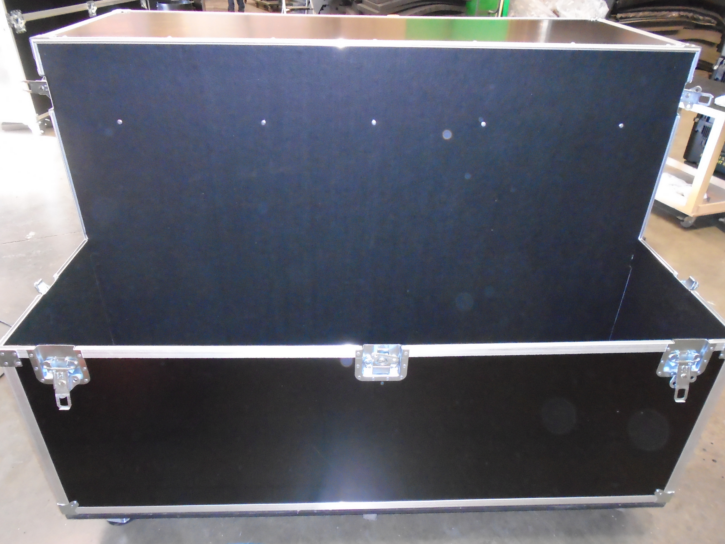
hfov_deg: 67.3
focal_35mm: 26
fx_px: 545
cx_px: 362
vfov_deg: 53.1
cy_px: 272
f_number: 3.2
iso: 800
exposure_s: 1/30
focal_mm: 4.6
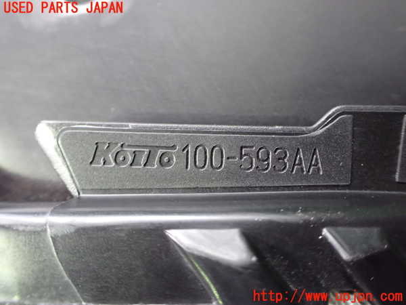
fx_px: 352
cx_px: 203
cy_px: 152
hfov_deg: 60.0
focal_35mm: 30
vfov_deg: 46.8
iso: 1250
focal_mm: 5.4
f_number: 2.3
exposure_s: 1/30
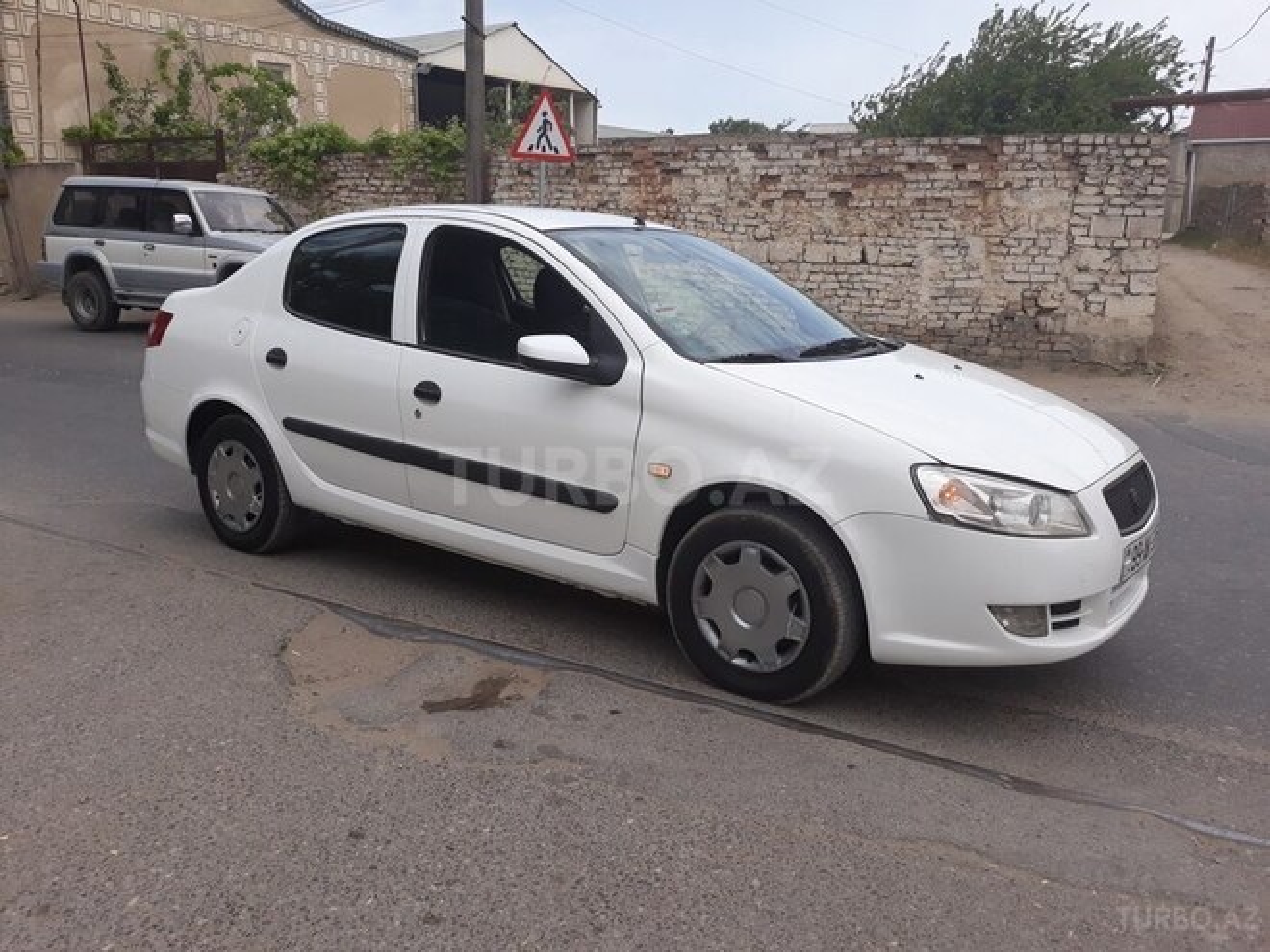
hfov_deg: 65.3
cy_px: 476
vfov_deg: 51.4
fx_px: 991
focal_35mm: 27
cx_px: 635
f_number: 1.7
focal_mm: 3.71
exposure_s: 1/1553
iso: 40
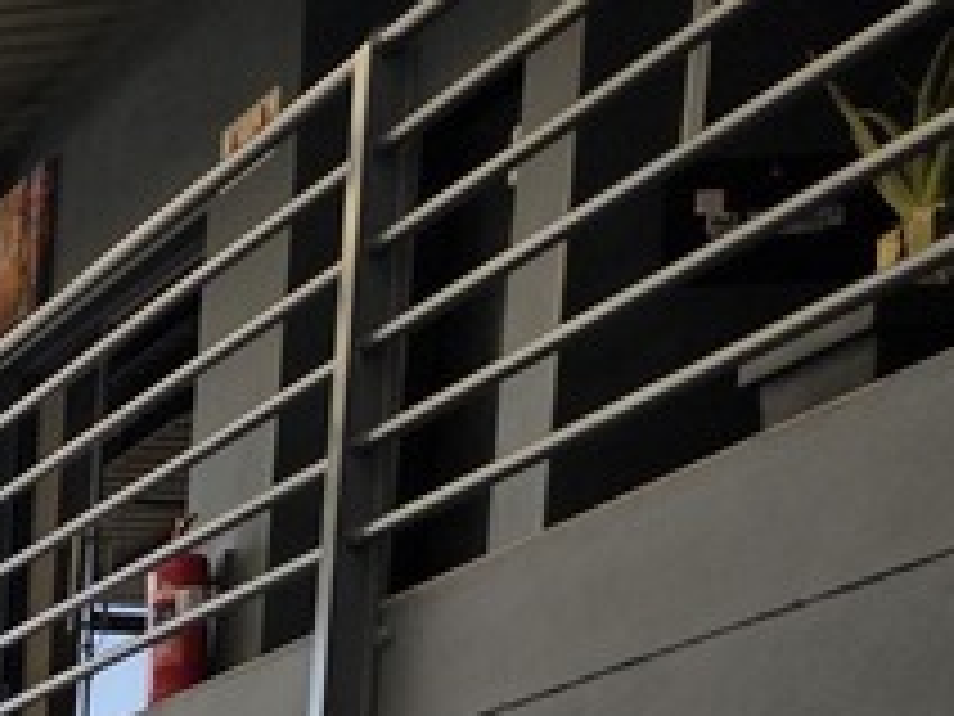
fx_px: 3059
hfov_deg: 13.3
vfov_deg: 11.3
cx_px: -1305
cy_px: 1684
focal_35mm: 111
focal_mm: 6.25
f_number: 1.7
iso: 80
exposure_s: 1/2145
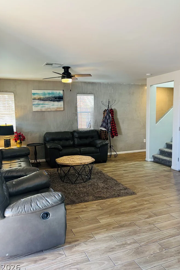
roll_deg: +0.4
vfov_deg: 65.5
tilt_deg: -4.8
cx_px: 85
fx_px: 210
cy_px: 134
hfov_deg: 46.4
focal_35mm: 28
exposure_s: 1/60
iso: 125
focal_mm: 5.96
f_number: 1.6
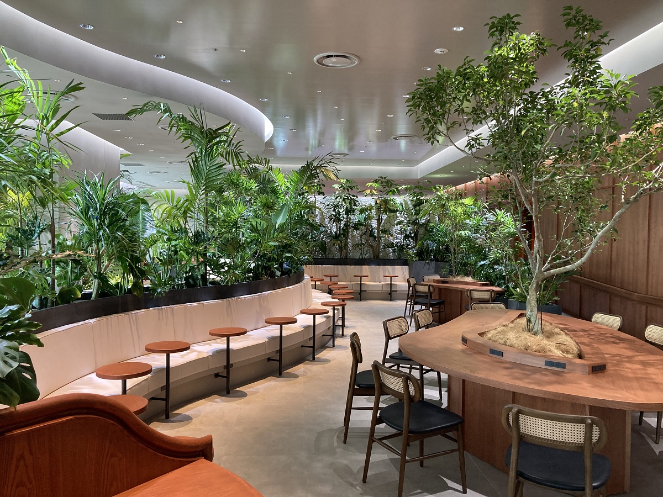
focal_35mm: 28
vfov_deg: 49.7
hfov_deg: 63.4
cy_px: 248
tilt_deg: -2.5
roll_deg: -1.3
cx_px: 332
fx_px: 536
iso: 100
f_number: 1.8
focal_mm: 3.99
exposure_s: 1/60
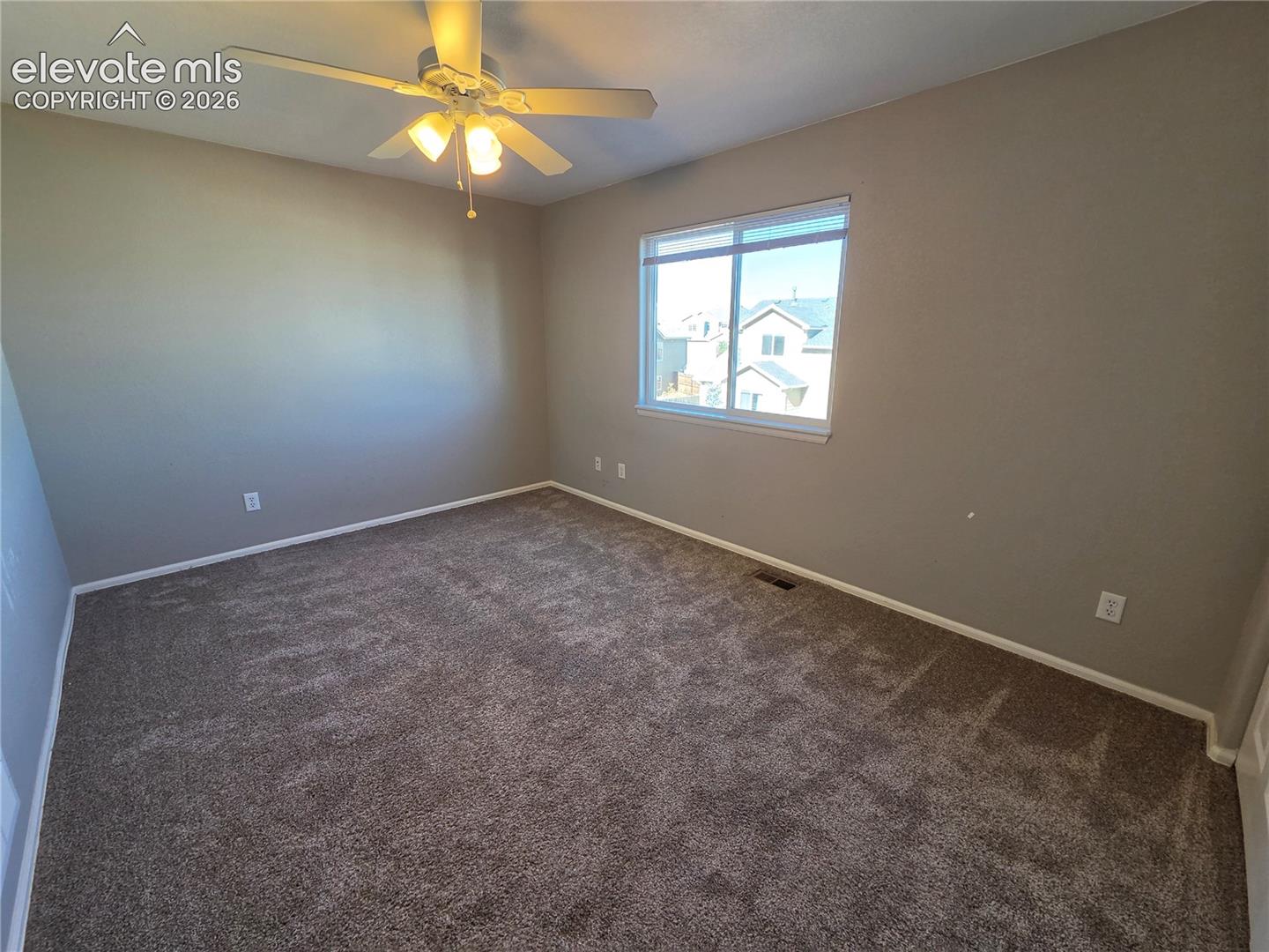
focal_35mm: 13
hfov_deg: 106.2
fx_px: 477
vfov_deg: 89.9
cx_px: 634
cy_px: 476
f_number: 2.2
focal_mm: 2.2
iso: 125
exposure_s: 1/120
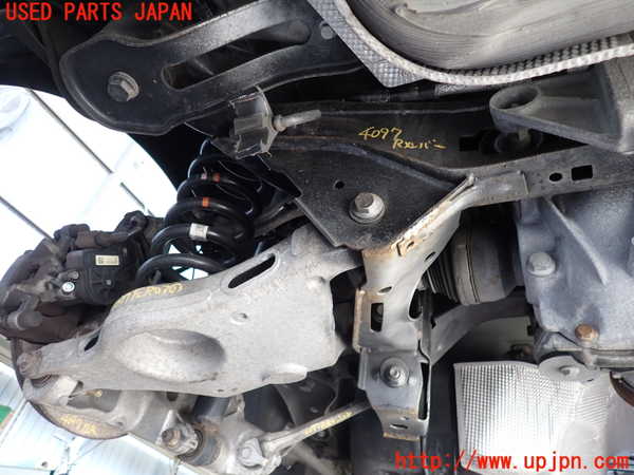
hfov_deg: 69.4
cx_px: 317
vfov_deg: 54.9
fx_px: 458
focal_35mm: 25
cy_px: 238
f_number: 2
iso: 200
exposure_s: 1/50
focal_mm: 4.5
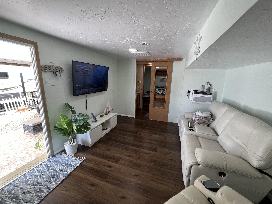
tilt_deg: -12.5
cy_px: 102
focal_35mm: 13
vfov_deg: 89.9
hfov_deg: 106.2
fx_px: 102
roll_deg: -1.7
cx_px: 136
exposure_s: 1/120
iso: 125
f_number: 1.8
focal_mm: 1.57
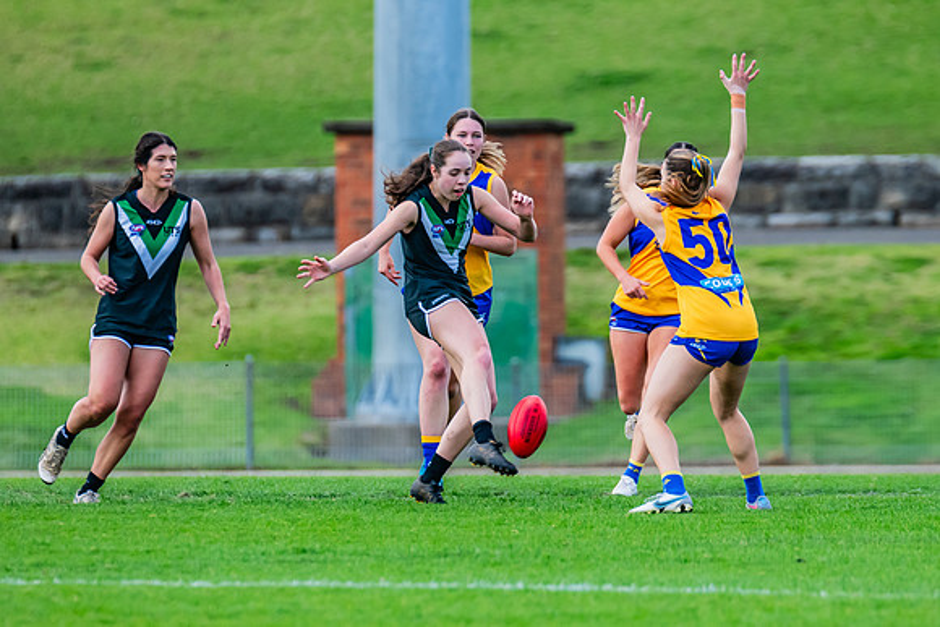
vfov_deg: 2.1
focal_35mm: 665
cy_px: 382
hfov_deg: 3.1
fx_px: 17368
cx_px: 464
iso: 800
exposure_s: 1/1600
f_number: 4.5
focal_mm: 420
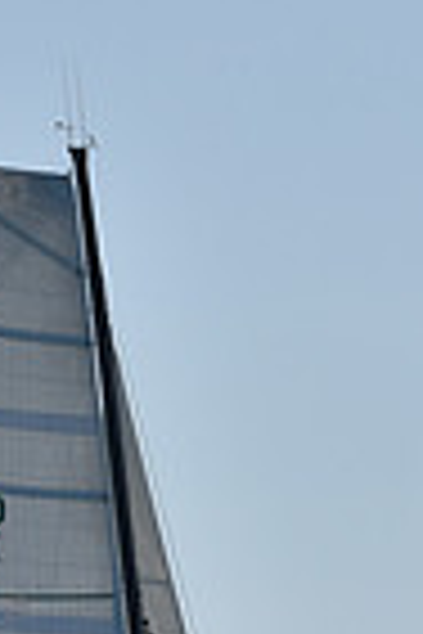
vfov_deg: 4.5
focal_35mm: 454
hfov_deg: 3.0
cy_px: 841
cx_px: 263
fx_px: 8001
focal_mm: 110
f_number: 10
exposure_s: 1/1250
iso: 250
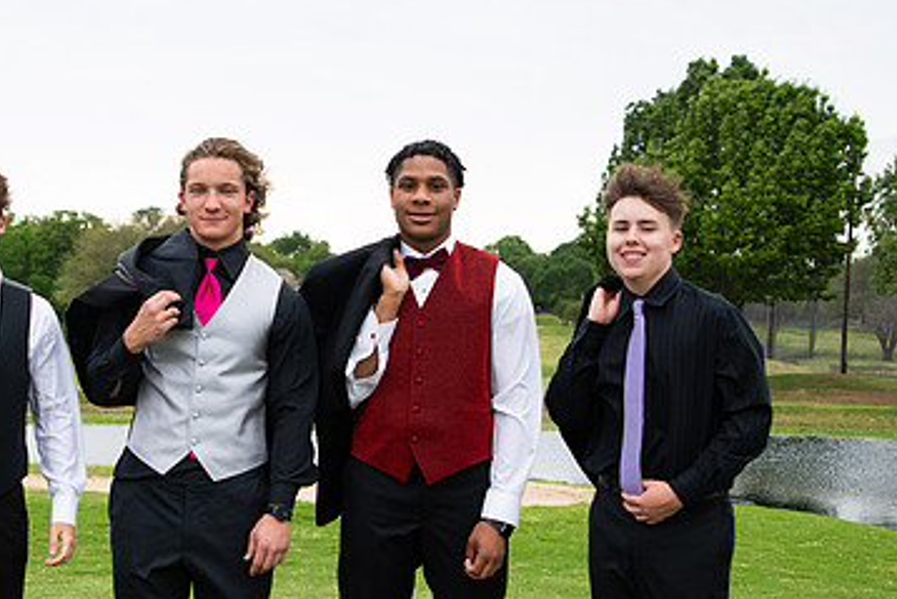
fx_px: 1595
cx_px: 265
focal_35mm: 64
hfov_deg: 31.0
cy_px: 405
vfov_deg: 21.2
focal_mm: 24
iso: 320
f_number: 2.8
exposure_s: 1/640
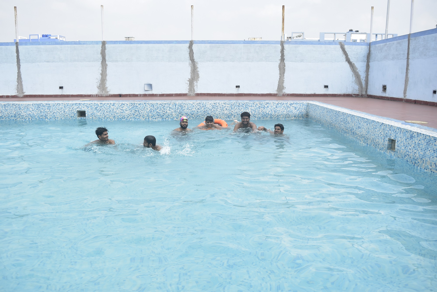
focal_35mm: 30
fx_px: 364
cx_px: 218
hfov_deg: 61.9
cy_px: 146
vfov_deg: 43.6
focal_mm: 20
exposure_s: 1/500
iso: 200
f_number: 5.6
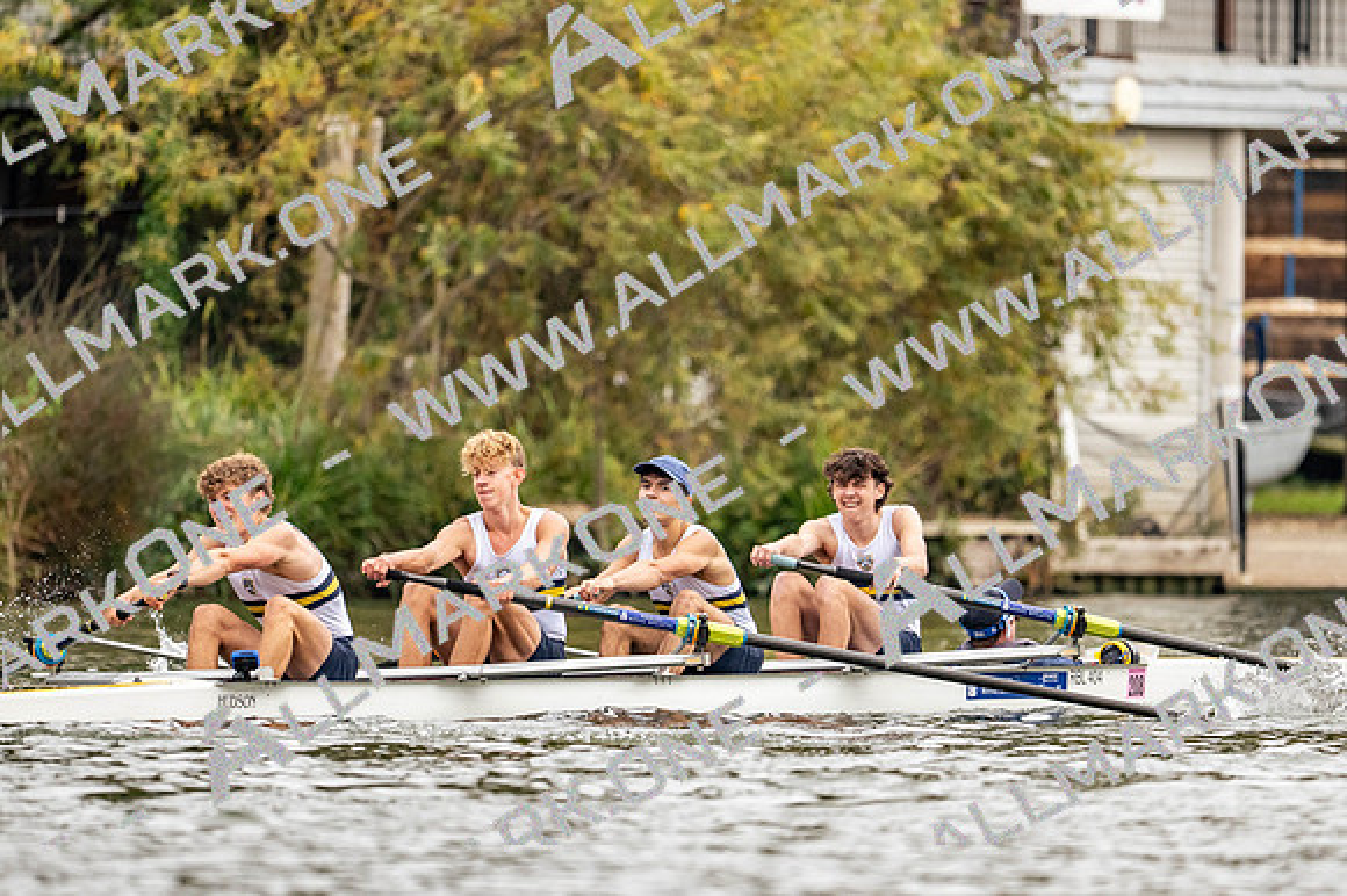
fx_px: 22436
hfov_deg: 3.4
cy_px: 448
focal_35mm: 600
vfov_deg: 2.3
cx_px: 674
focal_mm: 400
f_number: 4.5
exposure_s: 1/2500
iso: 1000
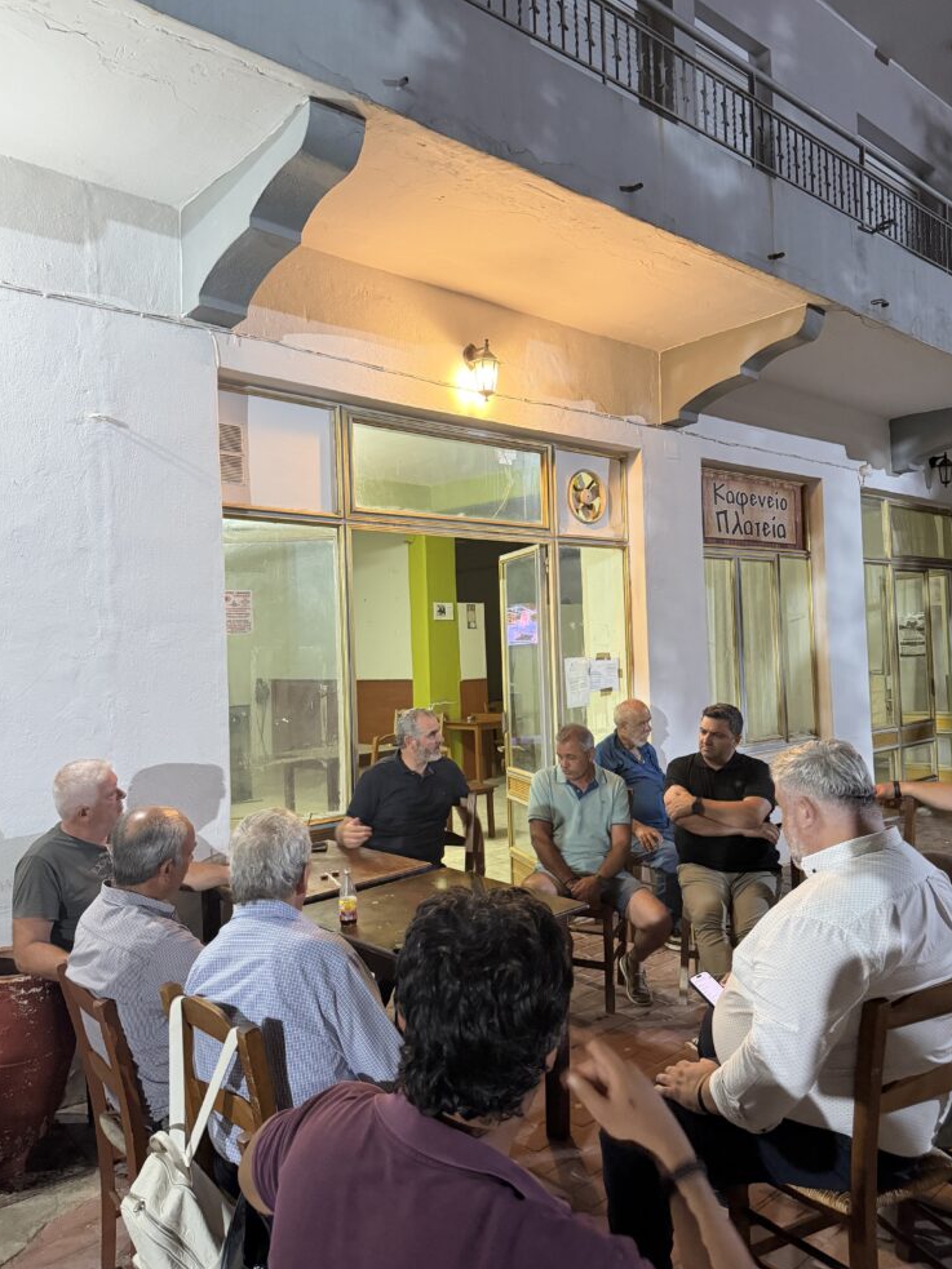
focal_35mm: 25
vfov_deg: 69.4
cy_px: 630
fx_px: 917
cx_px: 468
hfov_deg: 54.9
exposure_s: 1/33
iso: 640
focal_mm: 6.76
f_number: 1.78
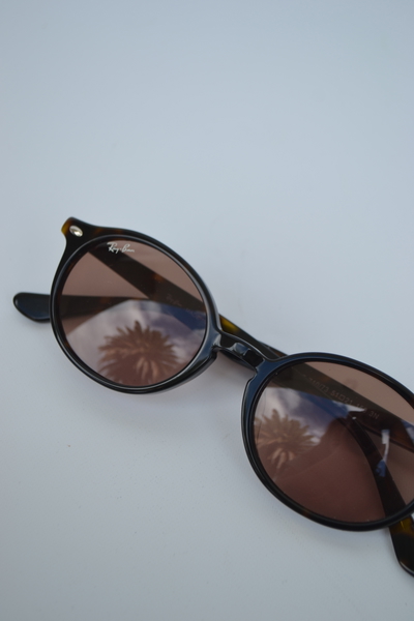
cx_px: 207
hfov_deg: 22.6
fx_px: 1035
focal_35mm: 60
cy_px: 310
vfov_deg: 33.4
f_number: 5.6
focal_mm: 40
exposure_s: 1/125
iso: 100
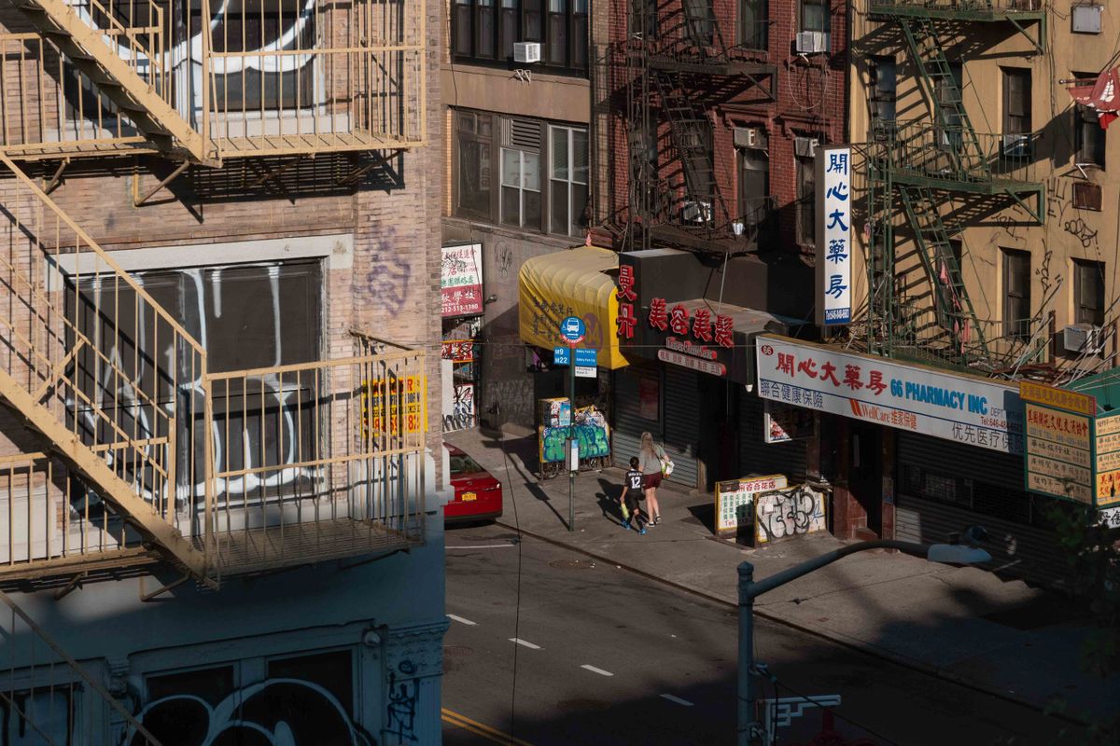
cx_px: 560
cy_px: 373
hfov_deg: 18.2
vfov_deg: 12.2
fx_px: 3500
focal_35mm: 112
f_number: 7.1
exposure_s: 1/2500
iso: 400
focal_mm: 75
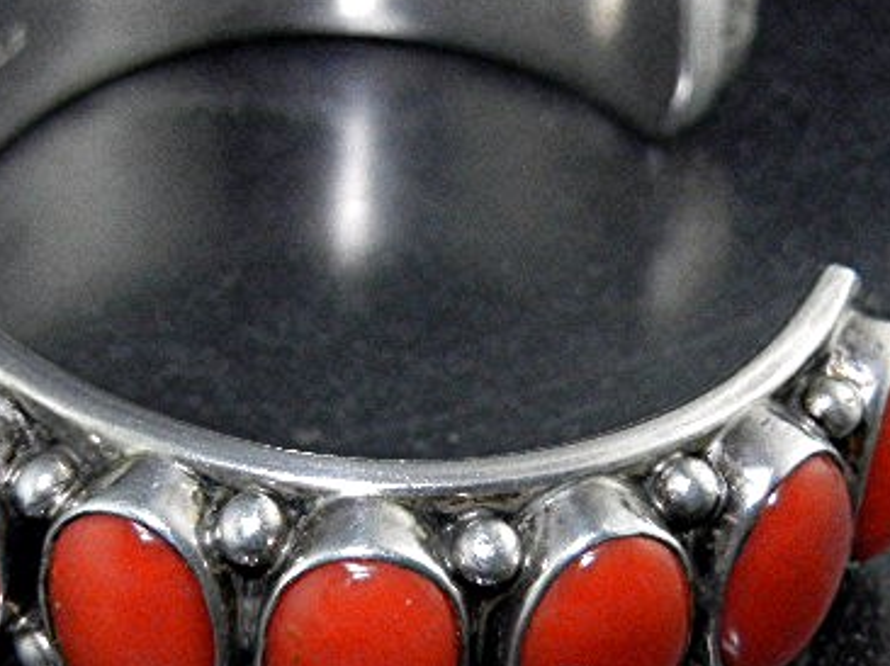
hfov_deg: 16.5
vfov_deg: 12.4
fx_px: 3058
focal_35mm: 119
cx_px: 326
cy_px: 321
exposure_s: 1/30
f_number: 8.2
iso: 800
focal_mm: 12.2
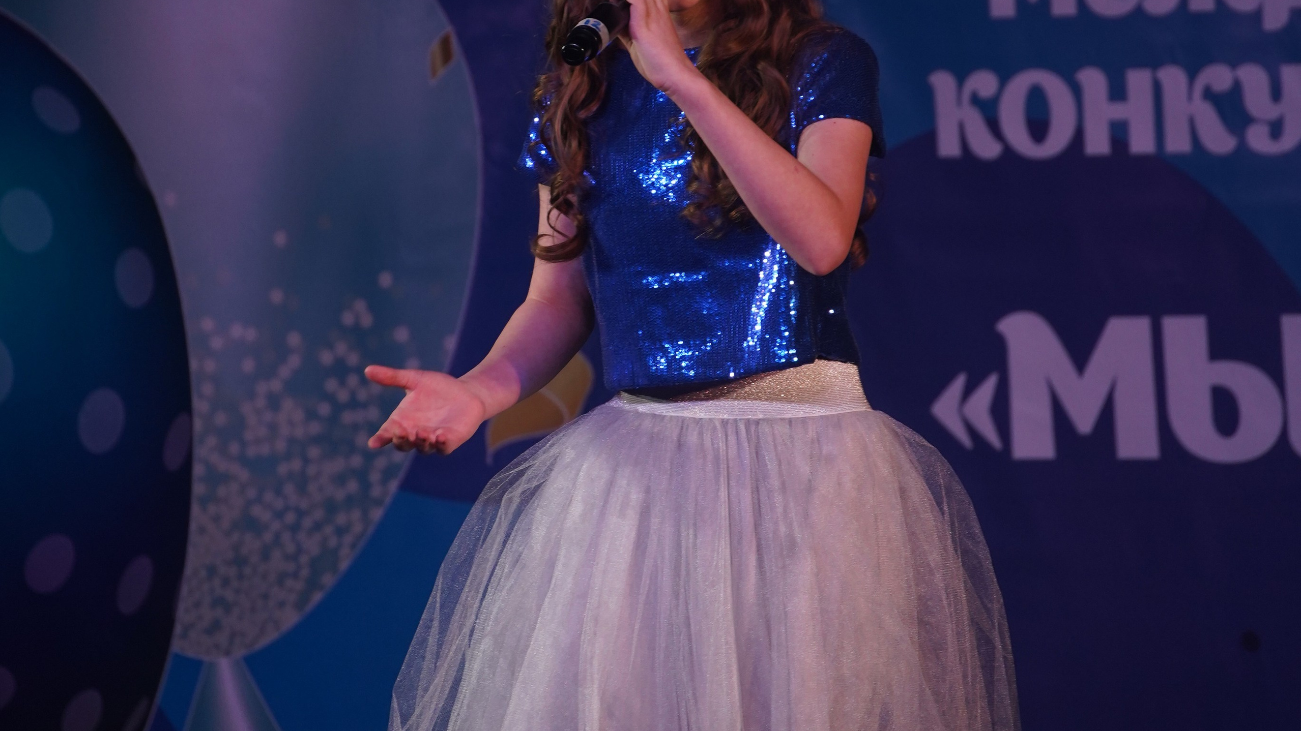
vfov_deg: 3.2
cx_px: 650
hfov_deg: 5.7
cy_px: 230
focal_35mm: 376
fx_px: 12970
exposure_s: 1/250
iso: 1600
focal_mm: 239
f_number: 6.3
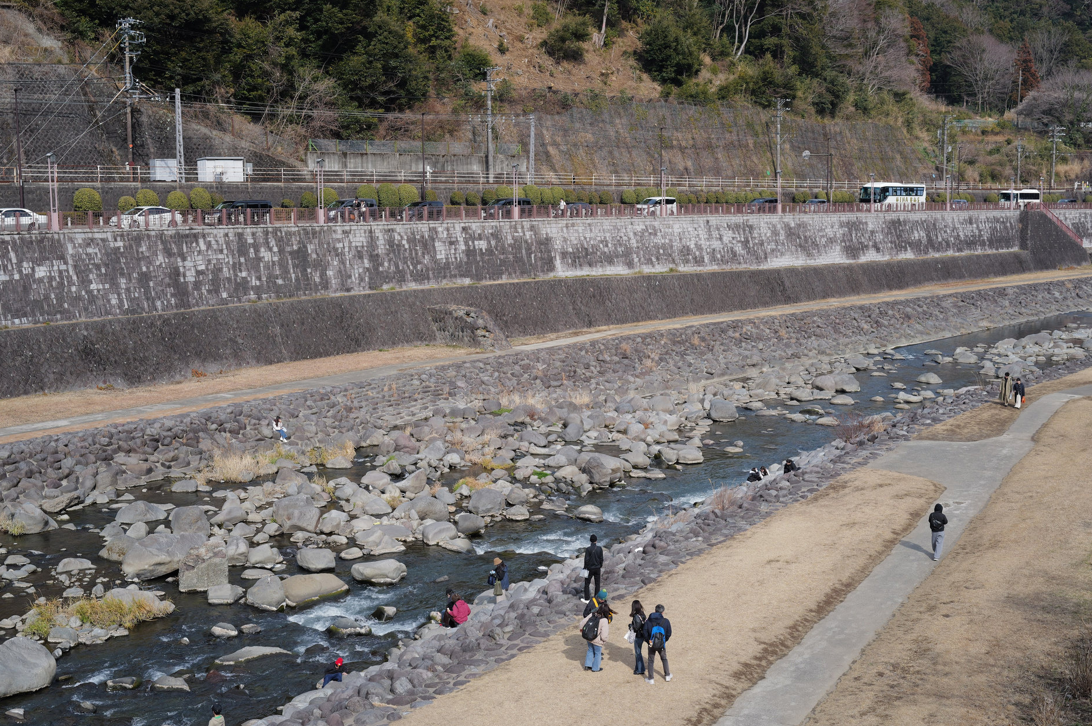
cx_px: 567
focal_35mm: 47
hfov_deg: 41.9
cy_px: 352
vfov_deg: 28.6
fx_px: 1425
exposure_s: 1/400
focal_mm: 43
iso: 100
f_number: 5
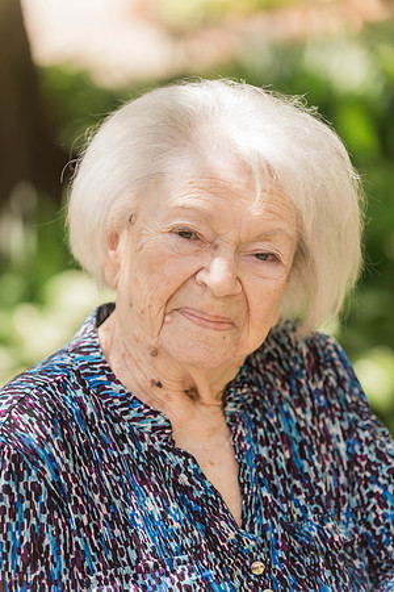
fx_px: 2134
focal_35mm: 130
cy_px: 296
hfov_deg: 10.5
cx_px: 197
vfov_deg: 15.8
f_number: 3.2
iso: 400
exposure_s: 1/2000
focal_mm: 130
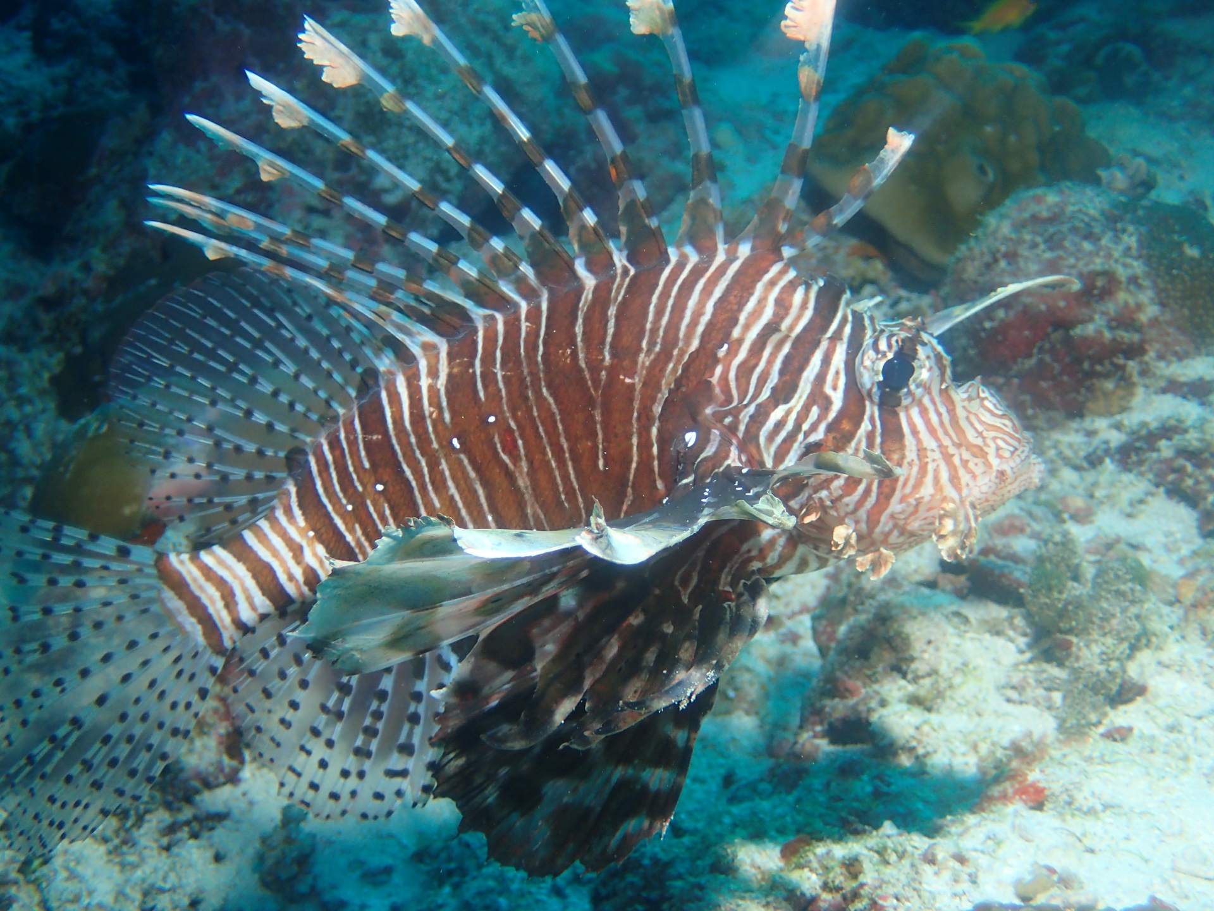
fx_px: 1718
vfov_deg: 29.7
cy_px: 456
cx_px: 607
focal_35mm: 49
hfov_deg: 38.9
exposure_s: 1/50
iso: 200
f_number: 9
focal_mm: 8.99
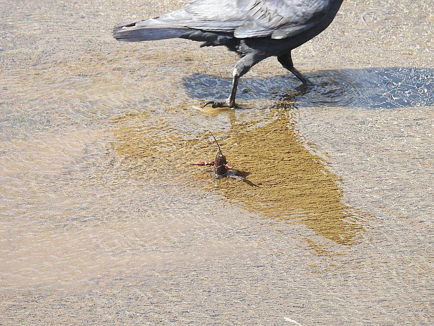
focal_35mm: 600
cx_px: 217
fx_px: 7523
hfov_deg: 3.3
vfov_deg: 2.5
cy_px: 163
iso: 250
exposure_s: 1/250
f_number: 5
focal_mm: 107
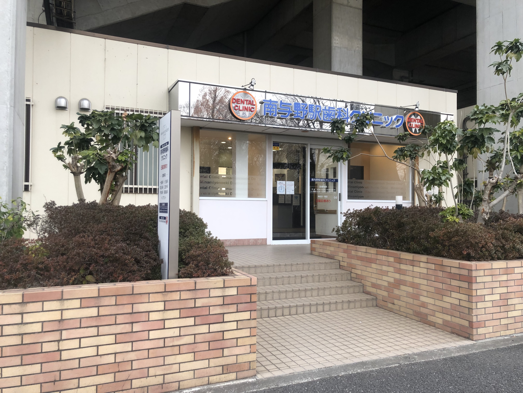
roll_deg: +0.3
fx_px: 423
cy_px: 196
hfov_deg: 63.4
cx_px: 262
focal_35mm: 28
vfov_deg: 49.7
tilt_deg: +2.2
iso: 25
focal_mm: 4
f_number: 1.8
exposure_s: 1/50
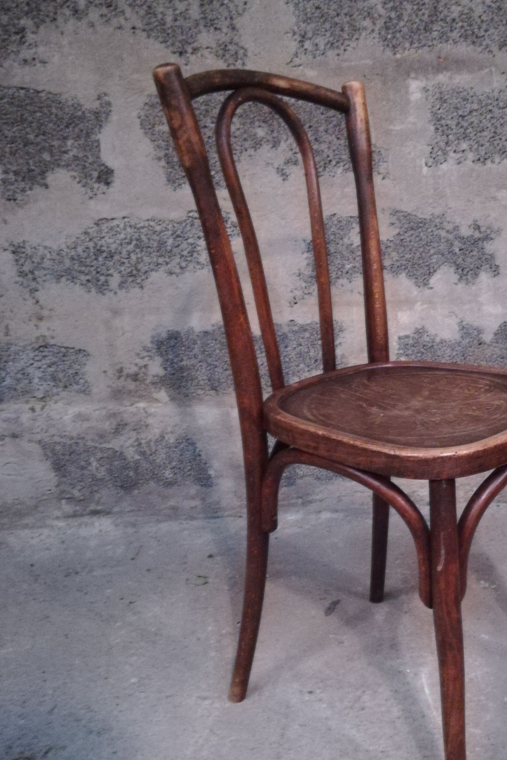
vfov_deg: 50.5
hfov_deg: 34.1
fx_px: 803
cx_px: 398
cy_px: 444
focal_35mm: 38
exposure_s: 1/14.3
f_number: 2.2
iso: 2000
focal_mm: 3.83
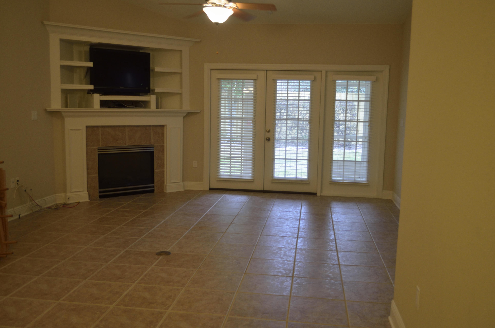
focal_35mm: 33
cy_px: 164
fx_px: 453
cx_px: 248
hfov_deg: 57.3
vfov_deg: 39.8
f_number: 4
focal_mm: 22
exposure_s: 1/60
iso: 720
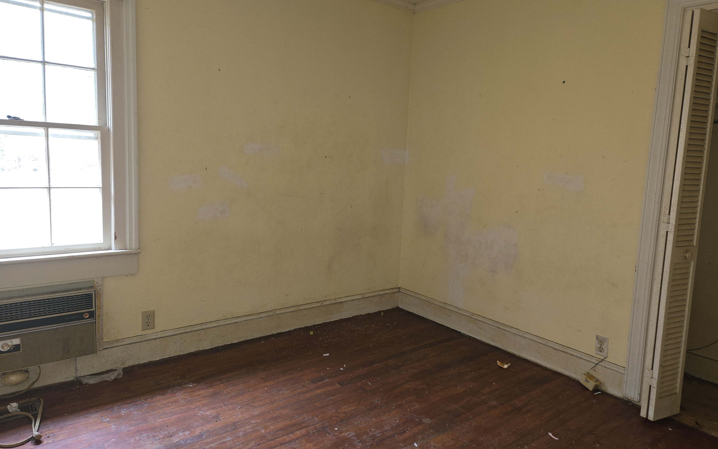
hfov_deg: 72.5
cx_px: 361
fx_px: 489
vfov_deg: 49.2
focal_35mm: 25
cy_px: 210
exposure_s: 1/30
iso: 100
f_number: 1.8
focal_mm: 5.4
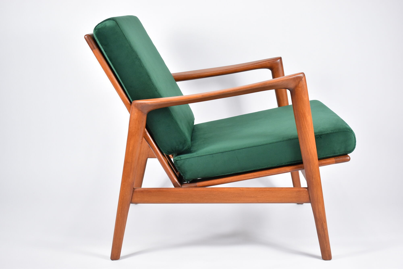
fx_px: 588
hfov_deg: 37.8
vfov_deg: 25.8
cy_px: 134
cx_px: 202
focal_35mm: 52
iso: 1400
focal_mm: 35
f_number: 4.5
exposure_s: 1/125
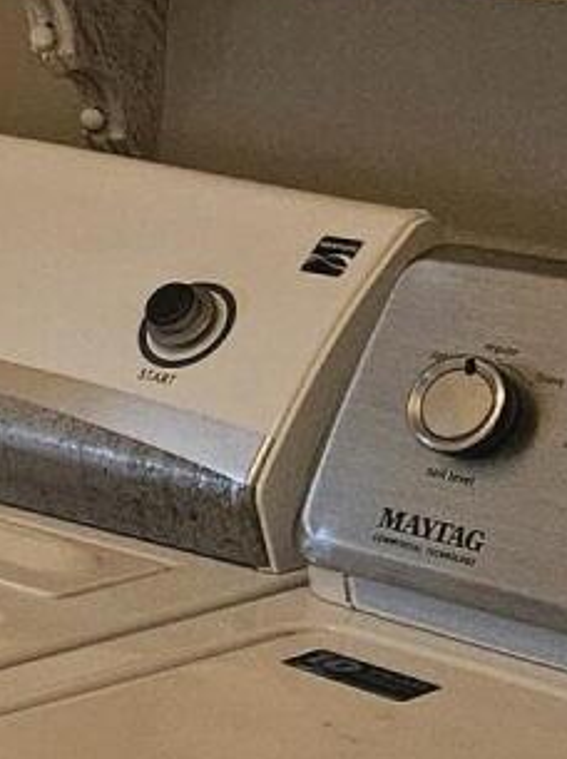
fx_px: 3305
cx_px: -1102
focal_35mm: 151
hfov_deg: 8.4
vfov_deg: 13.1
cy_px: 348
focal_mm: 5.4
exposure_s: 1/120
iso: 500
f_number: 1.8
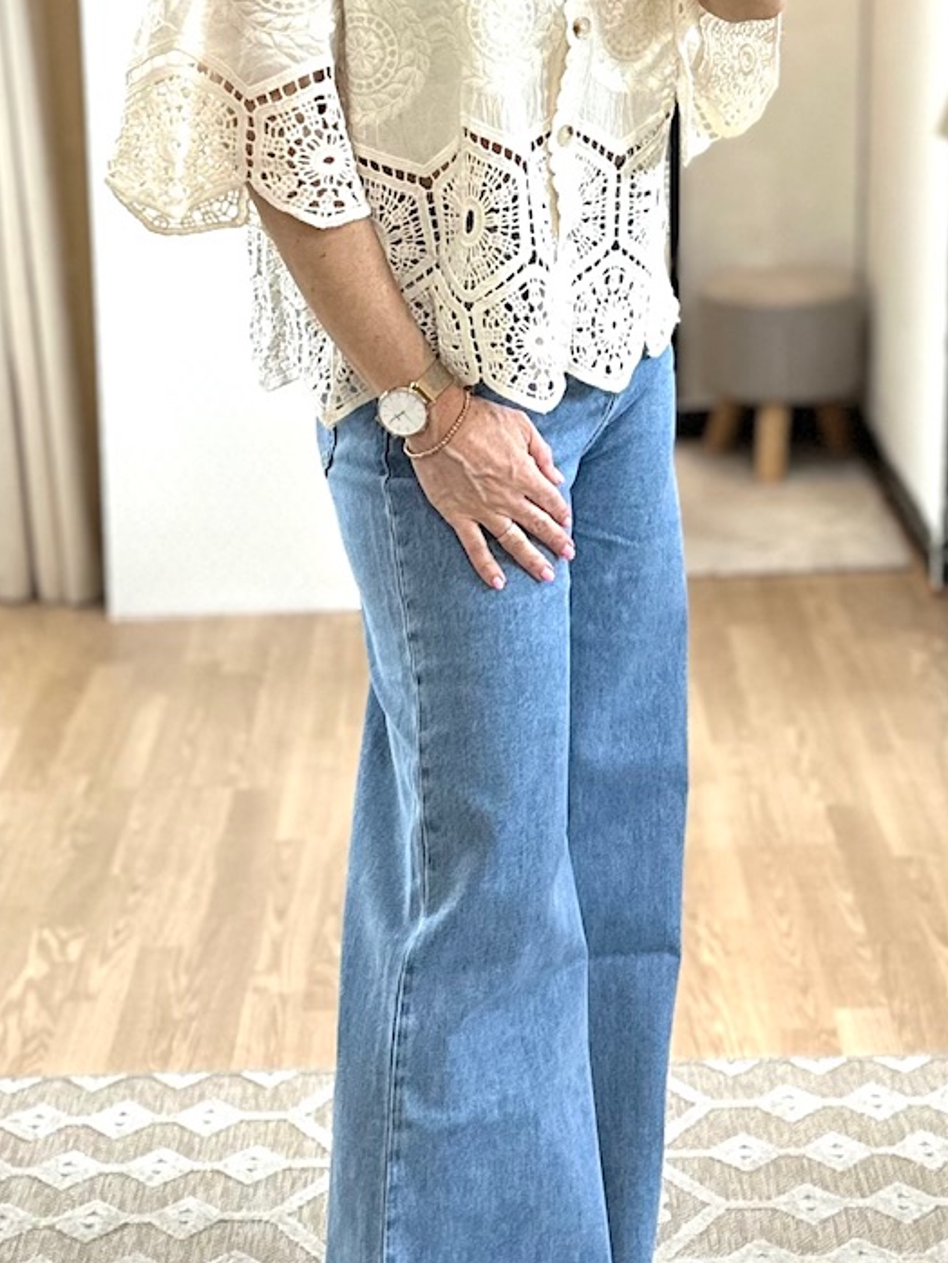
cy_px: 447
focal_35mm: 44
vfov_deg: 42.5
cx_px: 454
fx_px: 1606
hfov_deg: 32.9
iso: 250
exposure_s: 1/104
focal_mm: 6.86
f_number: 1.78
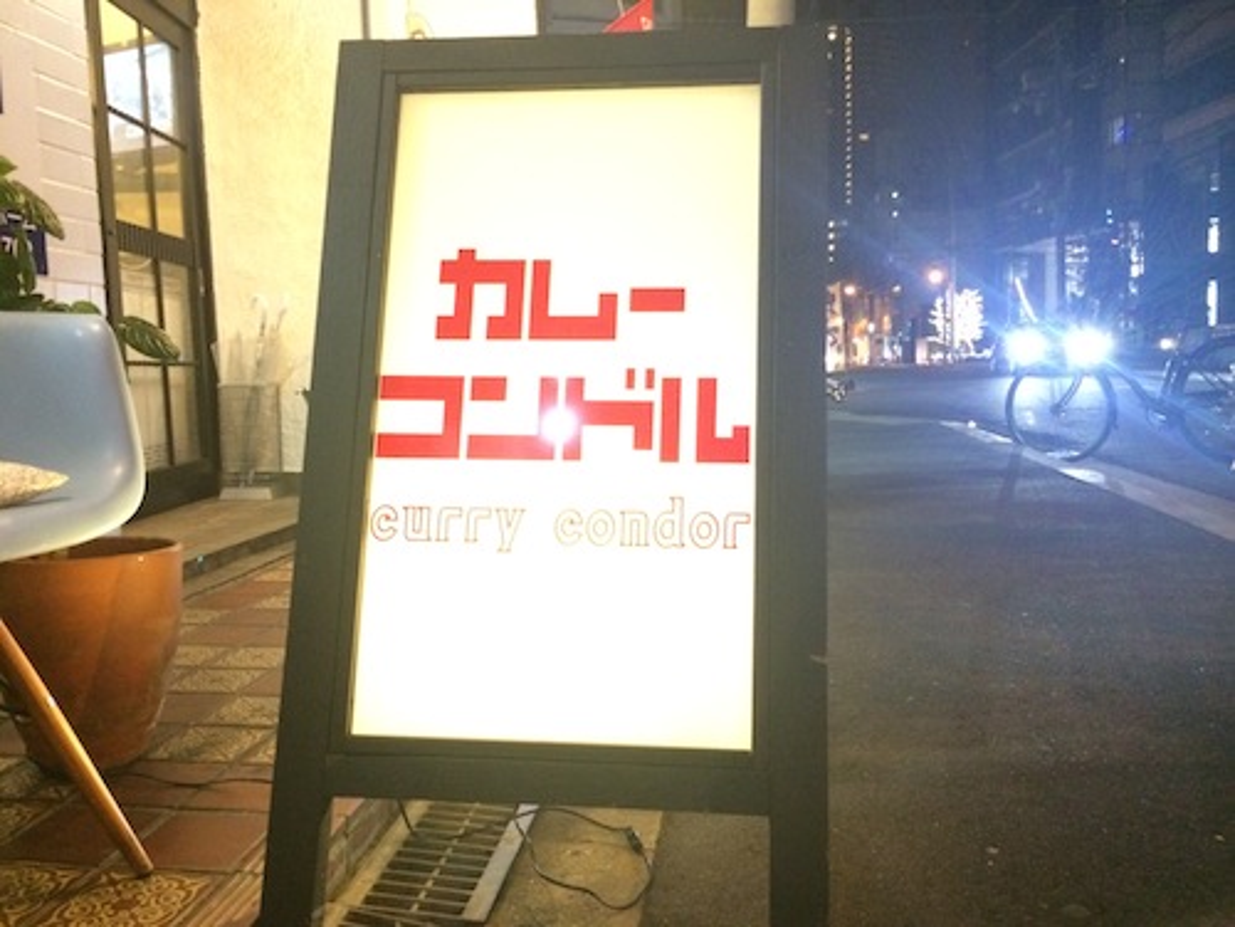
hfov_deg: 60.0
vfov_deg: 46.8
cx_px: 618
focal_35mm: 30
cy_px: 464
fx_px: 1070
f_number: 2.2
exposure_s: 1/15
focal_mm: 4.12
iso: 500
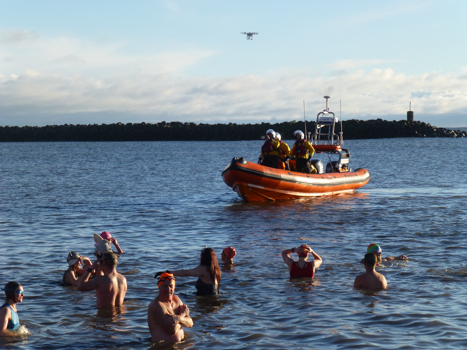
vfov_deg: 12.9
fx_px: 1551
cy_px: 175
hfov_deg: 17.1
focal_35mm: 115
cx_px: 234
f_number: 5.3
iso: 100
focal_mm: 20.6
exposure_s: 1/500
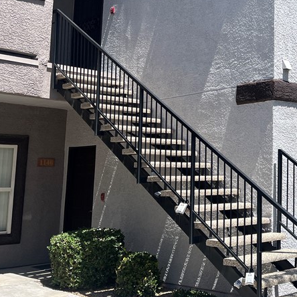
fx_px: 514
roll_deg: +1.2
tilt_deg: +8.8
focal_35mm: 53
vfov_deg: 31.9
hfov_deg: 29.3
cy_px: 98
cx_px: 322
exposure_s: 1/3135
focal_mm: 5.1
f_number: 1.6
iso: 50
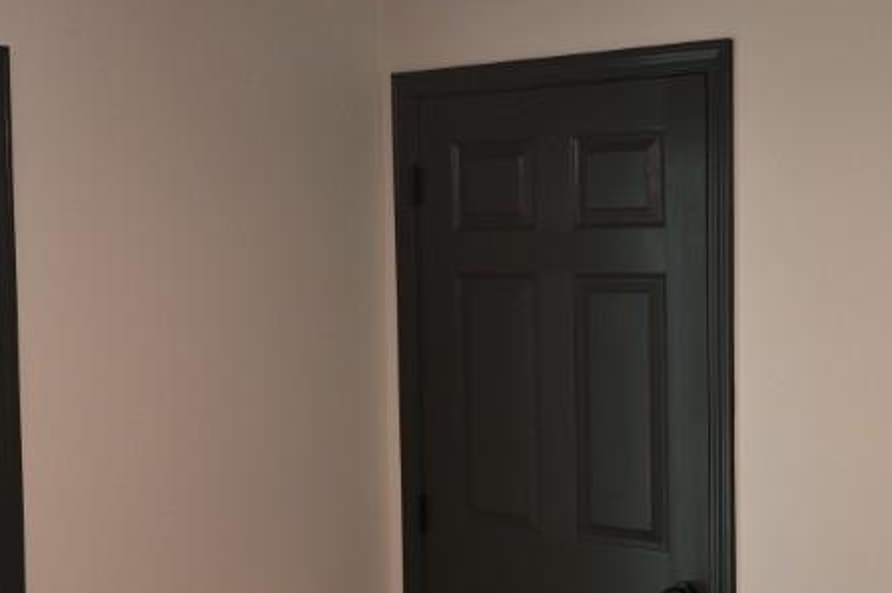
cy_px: 327
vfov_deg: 21.9
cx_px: 531
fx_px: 1535
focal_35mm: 62
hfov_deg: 32.3
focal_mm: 24
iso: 900
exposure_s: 1/125
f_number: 2.8
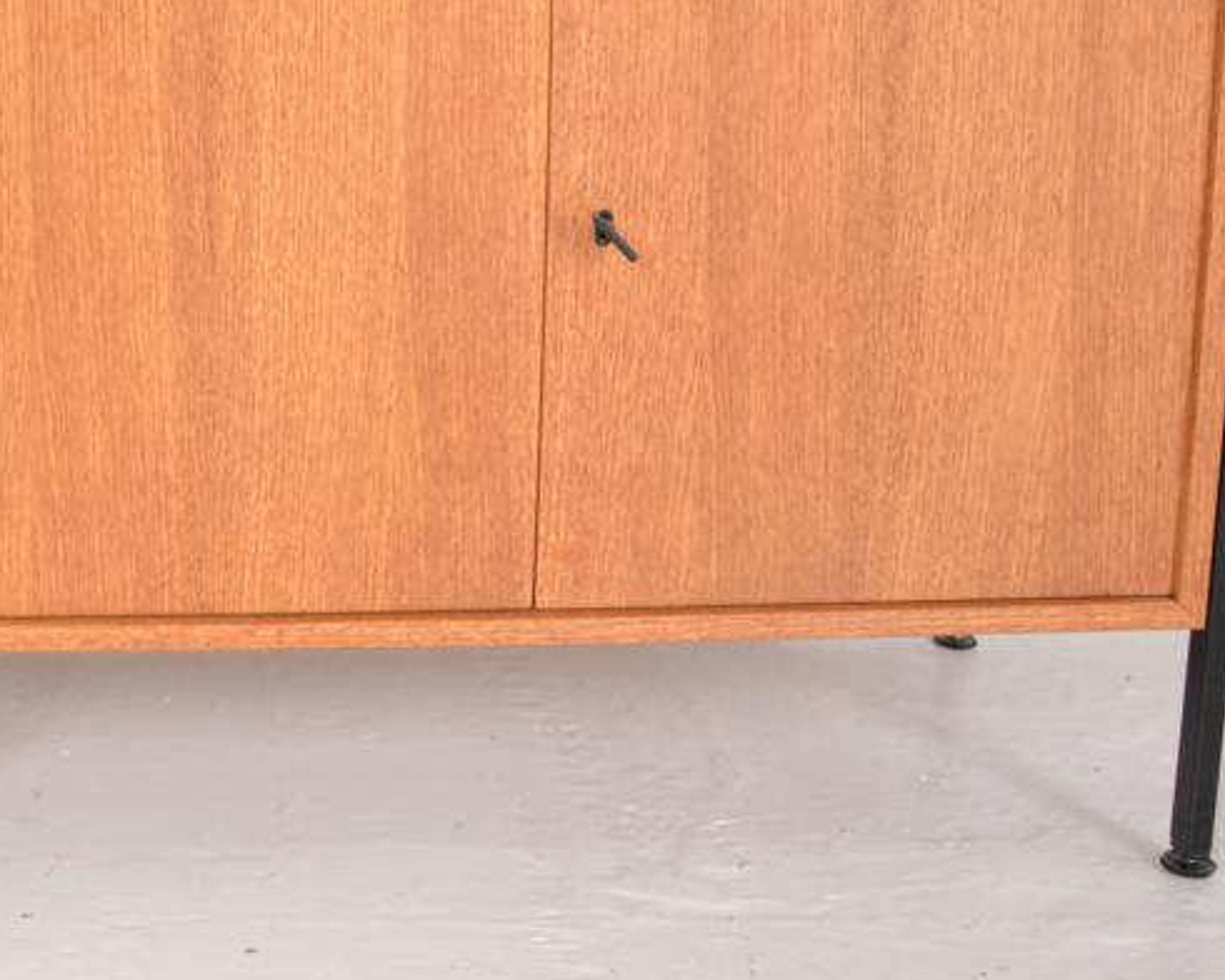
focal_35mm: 62
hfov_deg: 27.8
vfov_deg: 24.0
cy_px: 132
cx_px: -130
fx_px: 2248
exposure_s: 1/125
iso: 320
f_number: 4.5
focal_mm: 18
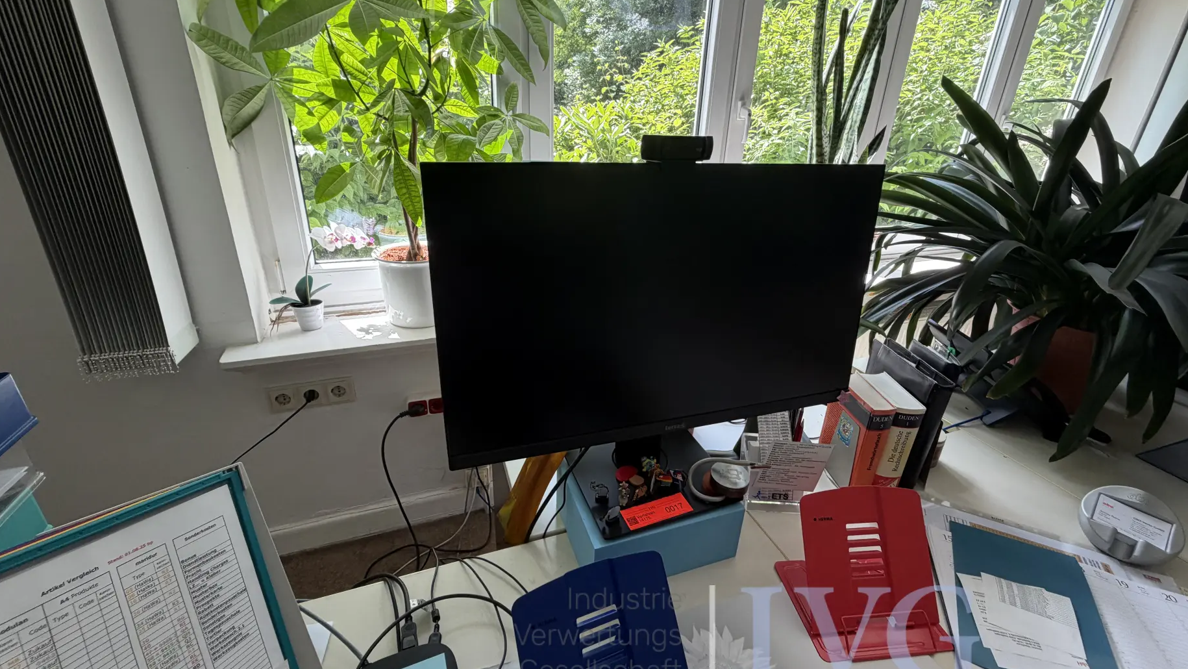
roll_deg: -0.1
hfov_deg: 99.3
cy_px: 308
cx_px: 606
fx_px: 504
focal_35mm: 16
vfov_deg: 67.0
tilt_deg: -21.7
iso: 80
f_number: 2.2
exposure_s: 1/121
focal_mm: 2.22
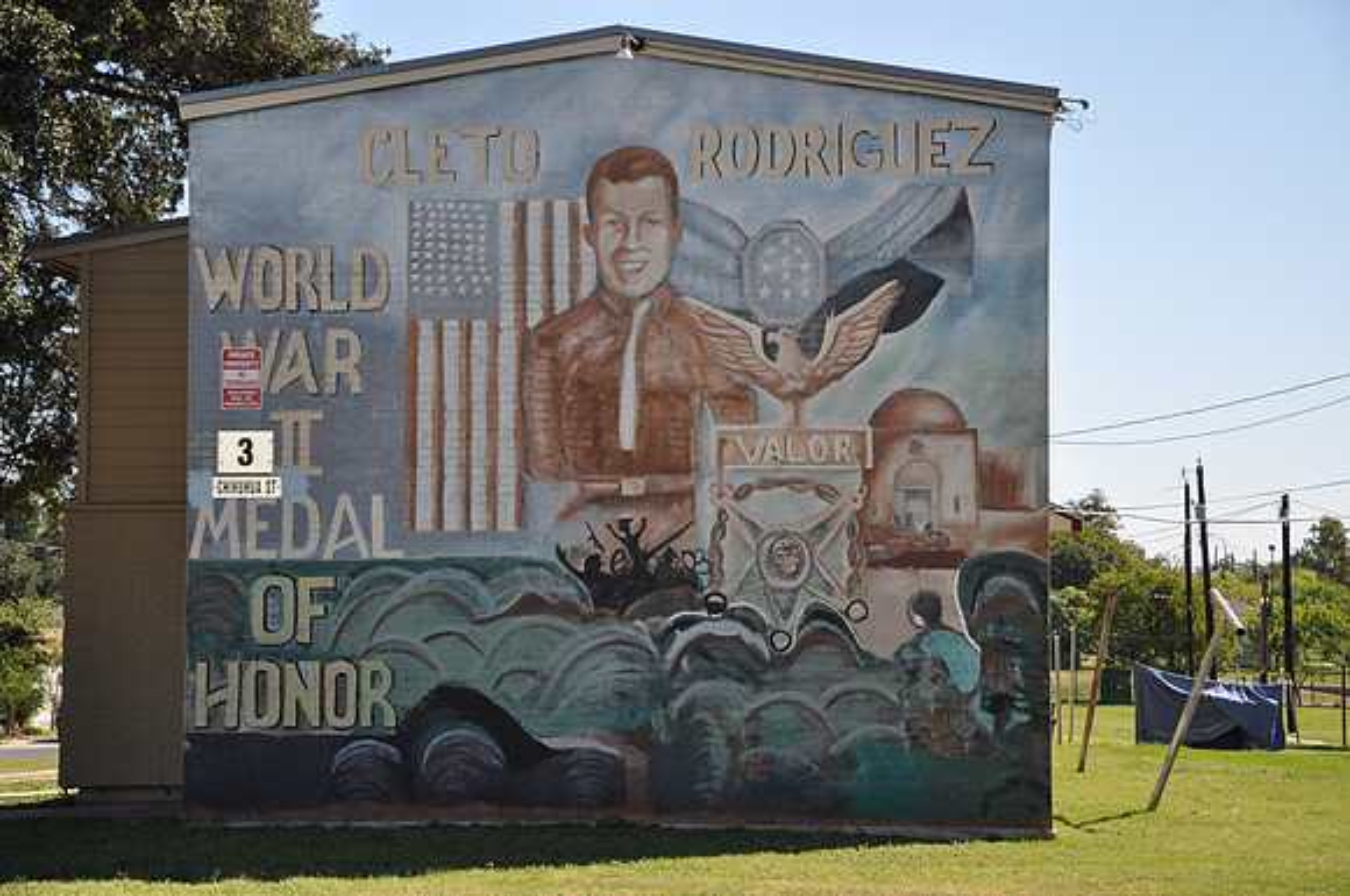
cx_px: 675
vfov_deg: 18.1
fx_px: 2809
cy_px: 448
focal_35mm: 75
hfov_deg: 27.0
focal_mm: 50
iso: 200
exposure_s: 1/200
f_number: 5
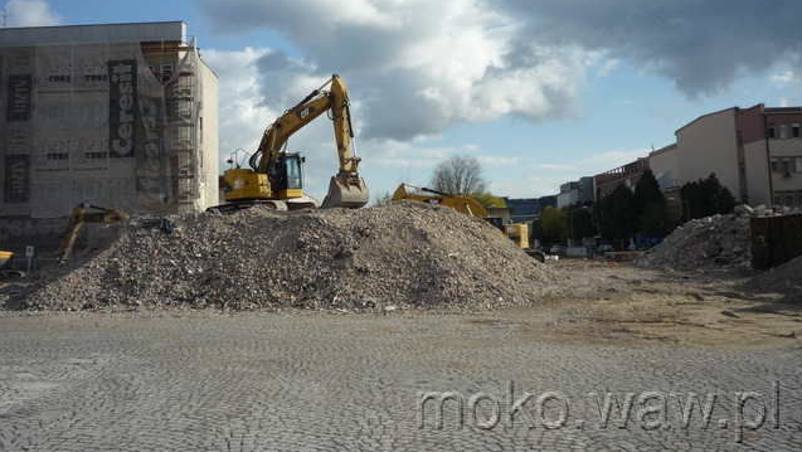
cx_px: 402
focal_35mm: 35
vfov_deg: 33.6
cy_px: 167
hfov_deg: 56.6
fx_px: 745
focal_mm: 5.2
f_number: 5.6
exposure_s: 1/400
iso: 100
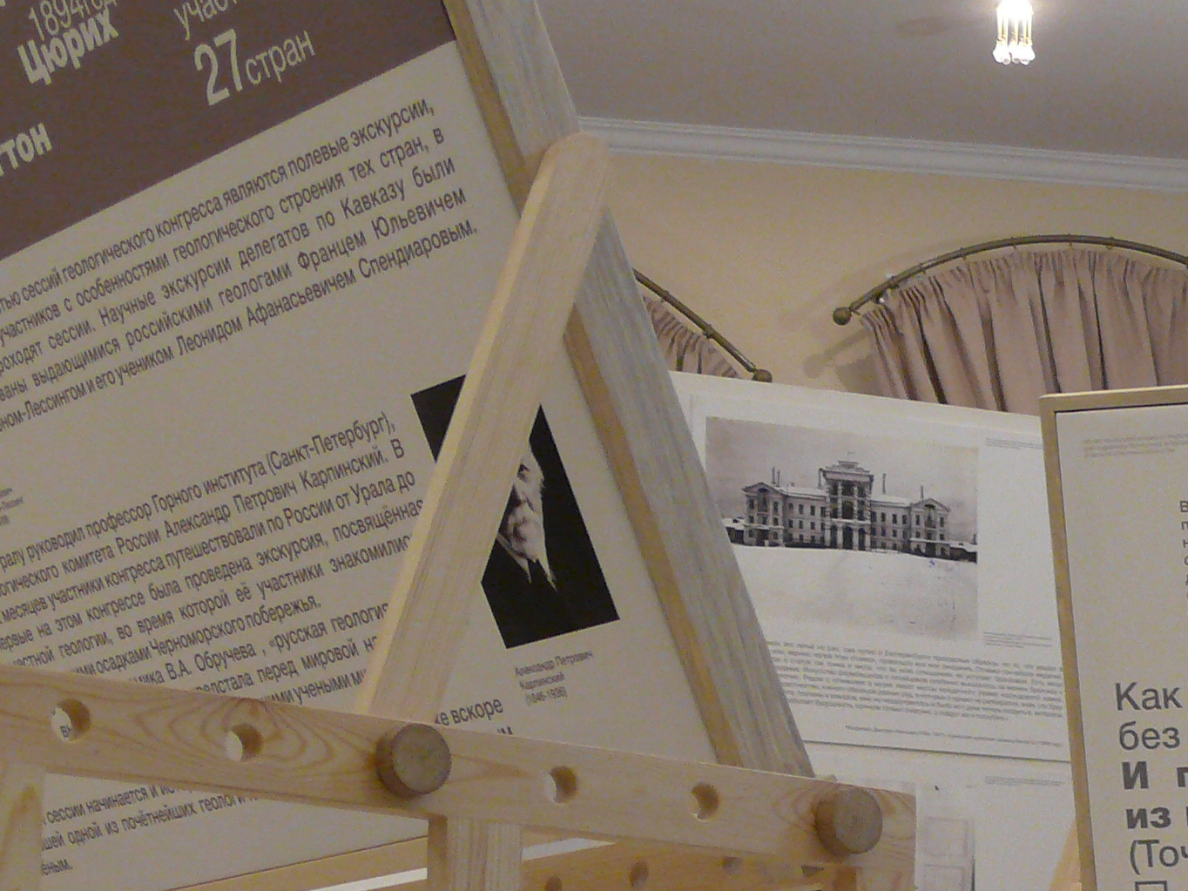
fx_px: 3672
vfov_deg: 13.7
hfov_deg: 17.9
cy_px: 871
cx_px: 1214
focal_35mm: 107
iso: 200
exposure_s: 1/20
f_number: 2.8
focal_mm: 8.5
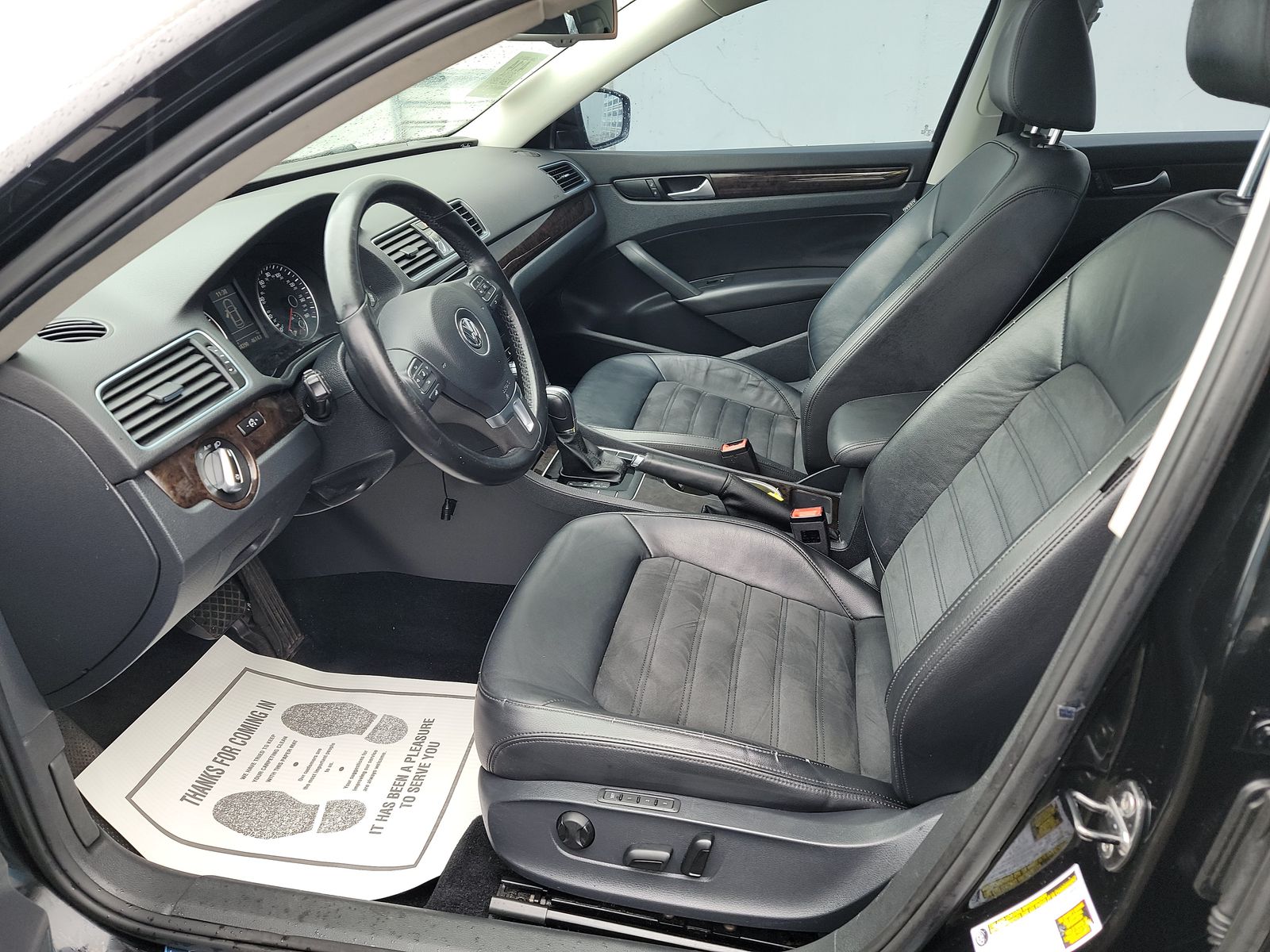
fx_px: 881
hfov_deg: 71.6
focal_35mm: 24
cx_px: 635
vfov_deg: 56.8
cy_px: 476
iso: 65
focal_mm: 6.7
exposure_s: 1/59
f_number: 1.8
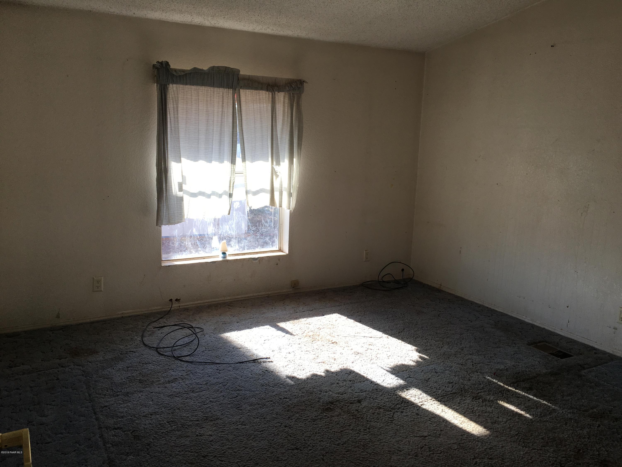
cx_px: 311
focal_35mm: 29
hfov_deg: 61.7
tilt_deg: -9.1
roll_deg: -1.8
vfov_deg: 48.2
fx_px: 521
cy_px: 234
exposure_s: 1/179
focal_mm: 4.15
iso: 25
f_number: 2.2
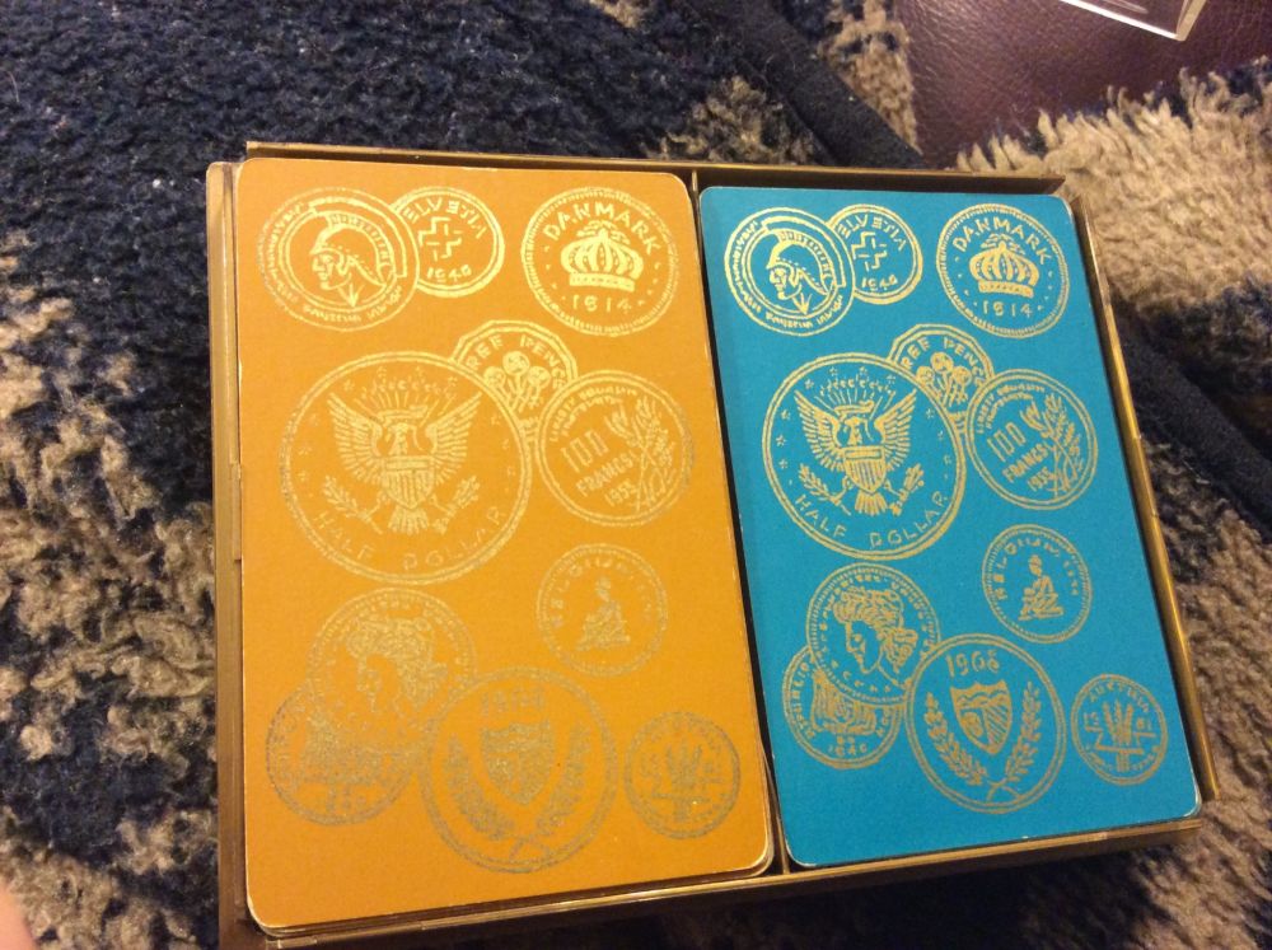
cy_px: 475
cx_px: 636
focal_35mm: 32
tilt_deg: -61.8
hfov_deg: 56.9
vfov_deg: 44.1
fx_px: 1174
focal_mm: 3.3
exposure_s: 1/15
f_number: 2.4
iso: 250
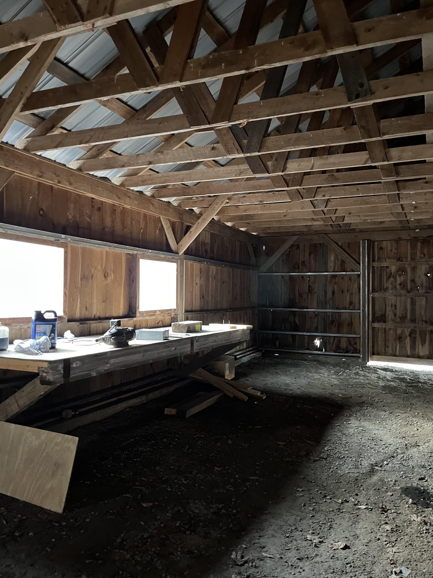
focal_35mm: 27
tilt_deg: -0.3
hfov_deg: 51.3
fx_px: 450
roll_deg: +1.7
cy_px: 285
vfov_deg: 65.3
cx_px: 214
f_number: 1.6
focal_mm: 5.1
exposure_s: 1/30
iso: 1000
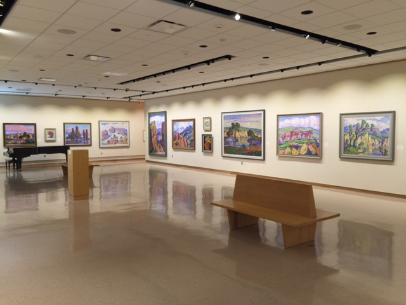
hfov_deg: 61.7
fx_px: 340
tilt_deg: -2.8
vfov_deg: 48.2
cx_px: 203
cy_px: 152
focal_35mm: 29
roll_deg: +0.3
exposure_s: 1/15
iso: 32
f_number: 2.2
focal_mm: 4.15
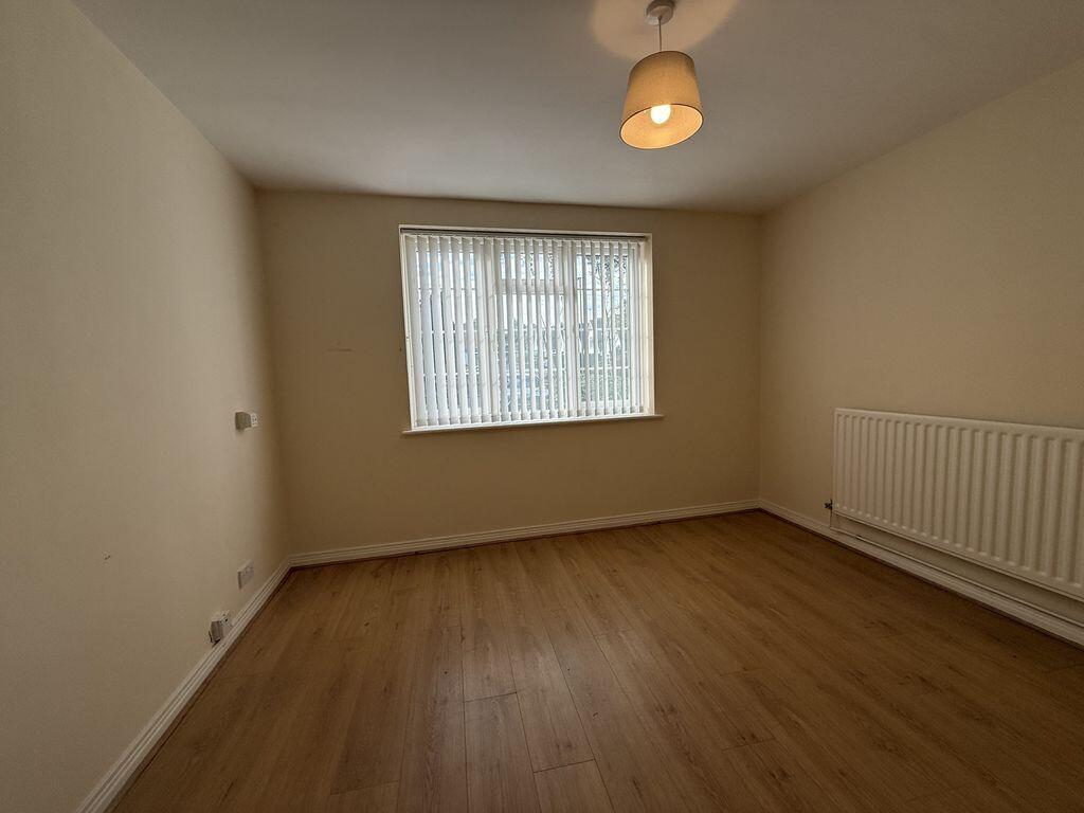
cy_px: 406
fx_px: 438
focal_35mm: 14
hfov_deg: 102.1
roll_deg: +2.7
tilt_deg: -4.9
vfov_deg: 85.7
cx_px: 542
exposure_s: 1/303
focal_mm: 2.22
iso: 64
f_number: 2.2
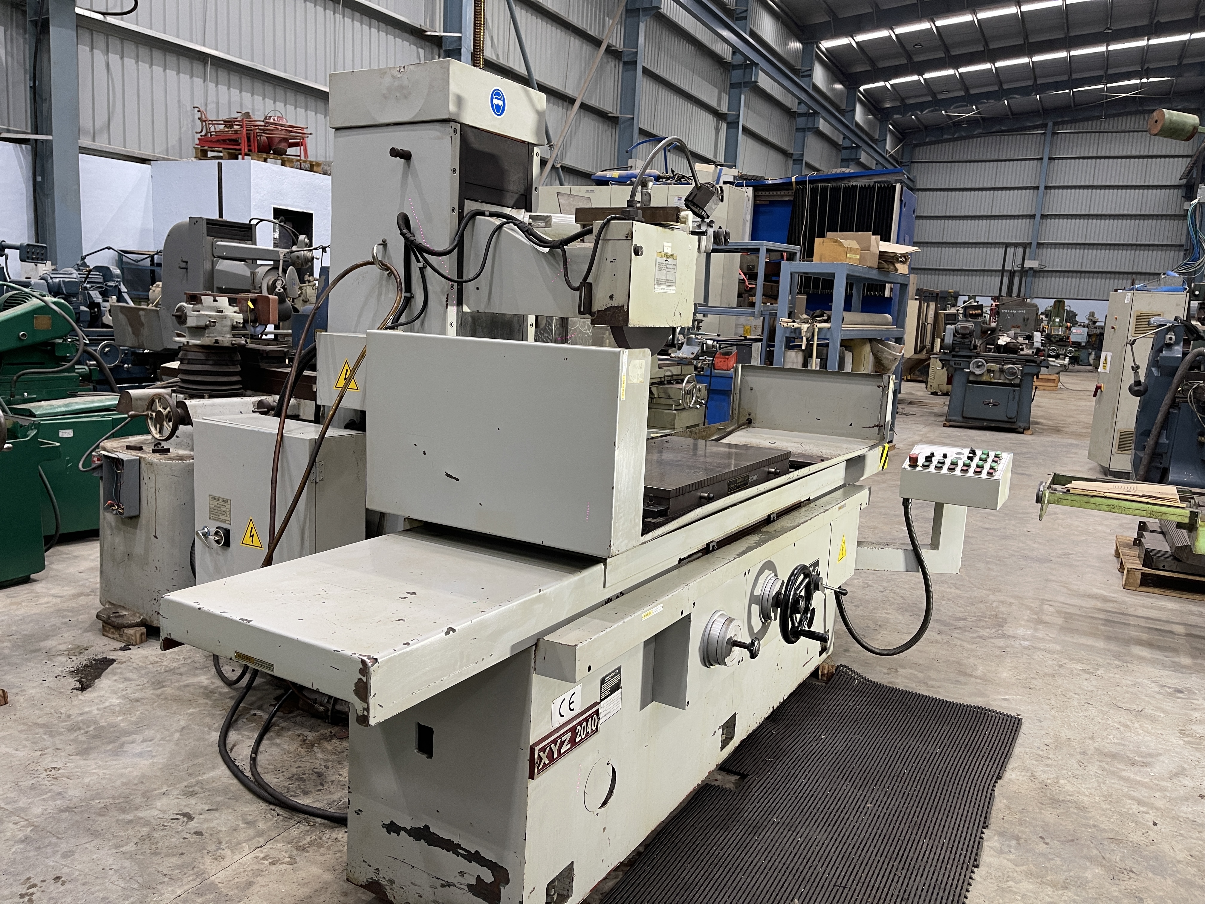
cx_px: 602
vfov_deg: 53.1
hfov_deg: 67.3
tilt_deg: -10.2
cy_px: 452
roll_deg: -3.1
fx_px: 905
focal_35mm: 26
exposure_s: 1/50
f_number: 1.6
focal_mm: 5.1
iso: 64
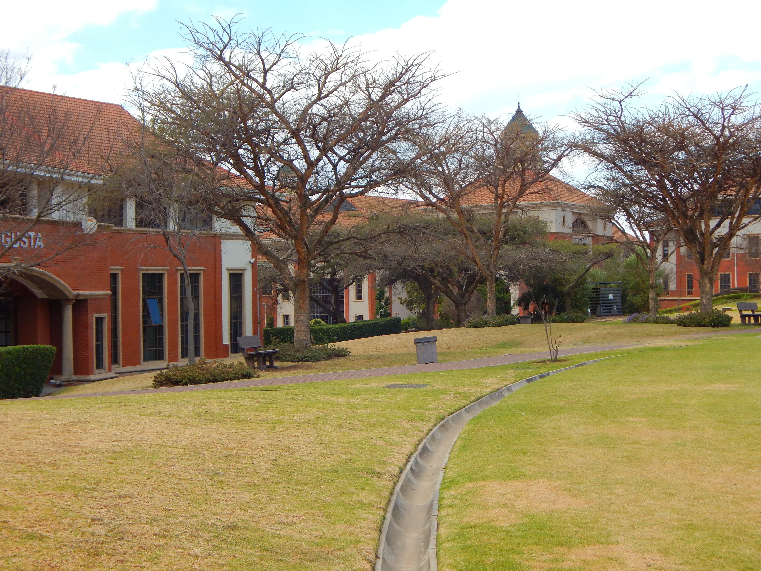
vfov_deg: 27.0
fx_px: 1187
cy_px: 286
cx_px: 380
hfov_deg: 35.5
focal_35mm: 54
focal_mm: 9.7
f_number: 3.8
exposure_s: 1/400
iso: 125
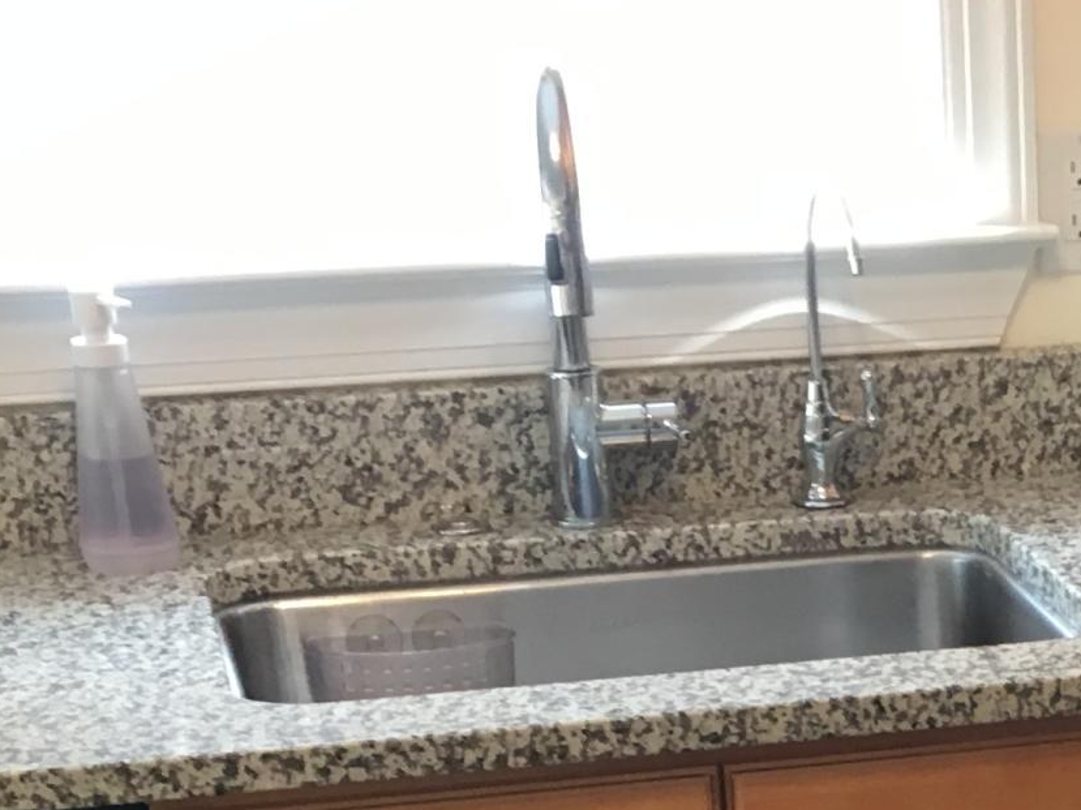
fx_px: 3278
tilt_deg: -26.3
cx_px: 1231
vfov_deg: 13.1
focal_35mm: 105
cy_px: 1332
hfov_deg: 18.0
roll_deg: +0.4
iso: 64
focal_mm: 4.15
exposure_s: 1/30
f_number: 2.2
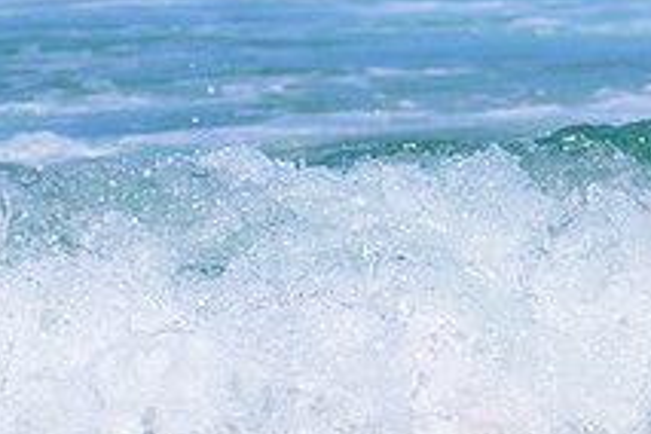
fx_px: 36761
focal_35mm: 2033
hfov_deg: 1.0
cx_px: 808
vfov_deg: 0.7
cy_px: 250
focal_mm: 550
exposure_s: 1/2000
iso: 720
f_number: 11
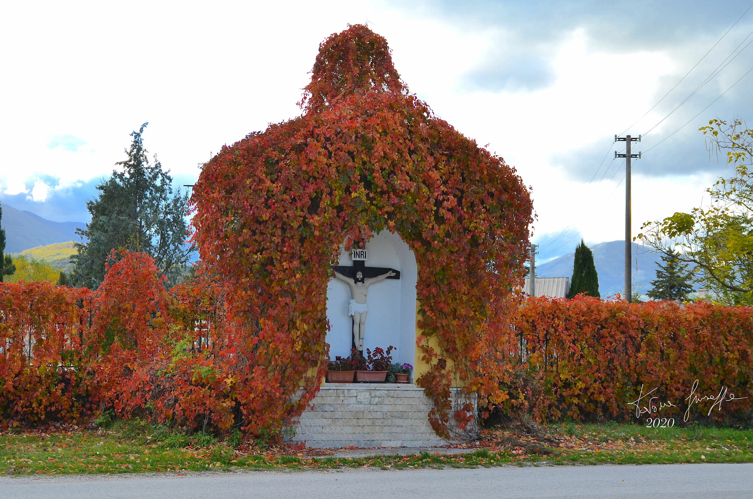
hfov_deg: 33.5
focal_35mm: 60
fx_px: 1252
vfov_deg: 22.5
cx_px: 376
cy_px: 250
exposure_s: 1/750
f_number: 2.8
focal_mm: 40
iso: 100
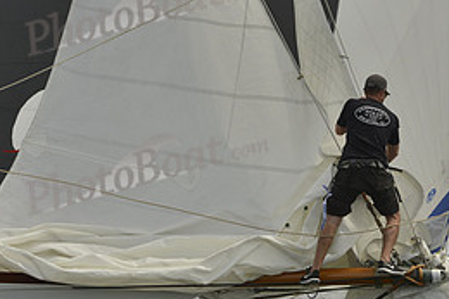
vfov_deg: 4.9
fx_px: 3477
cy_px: 236
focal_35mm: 279
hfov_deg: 7.4
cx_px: 359
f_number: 9
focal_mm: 125
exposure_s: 1/1600
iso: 280
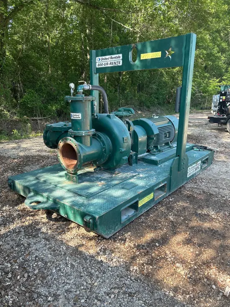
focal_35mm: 26
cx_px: 115
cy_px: 154
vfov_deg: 67.3
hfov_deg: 53.1
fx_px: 230
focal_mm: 5.7
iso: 50
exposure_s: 1/383
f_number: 1.5
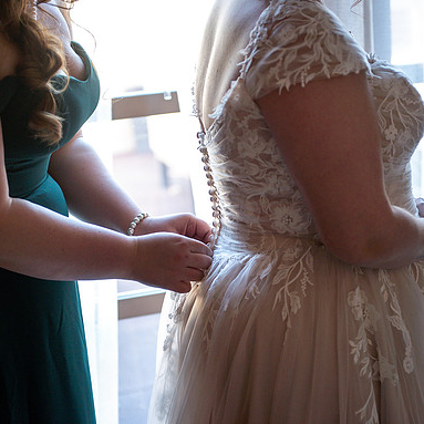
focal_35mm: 90
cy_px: 213
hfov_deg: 19.3
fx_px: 1247
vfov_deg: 19.3
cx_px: 218
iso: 1000
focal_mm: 70
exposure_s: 1/125
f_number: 2.8
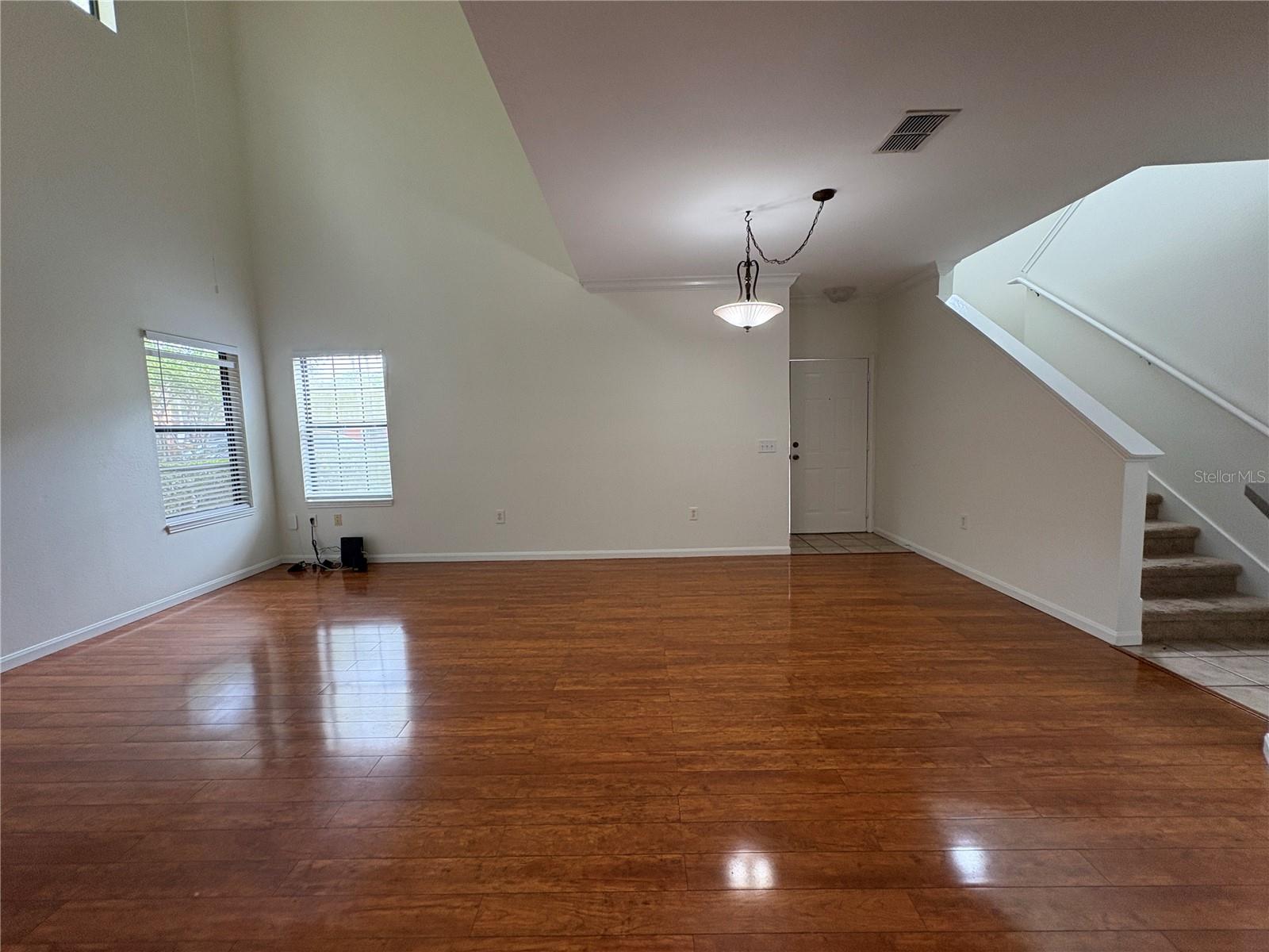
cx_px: 634
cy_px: 476
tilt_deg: -5.4
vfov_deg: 85.7
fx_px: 513
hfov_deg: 102.1
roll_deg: +1.7
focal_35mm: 14
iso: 250
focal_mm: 2.22
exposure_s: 1/120
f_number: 2.2
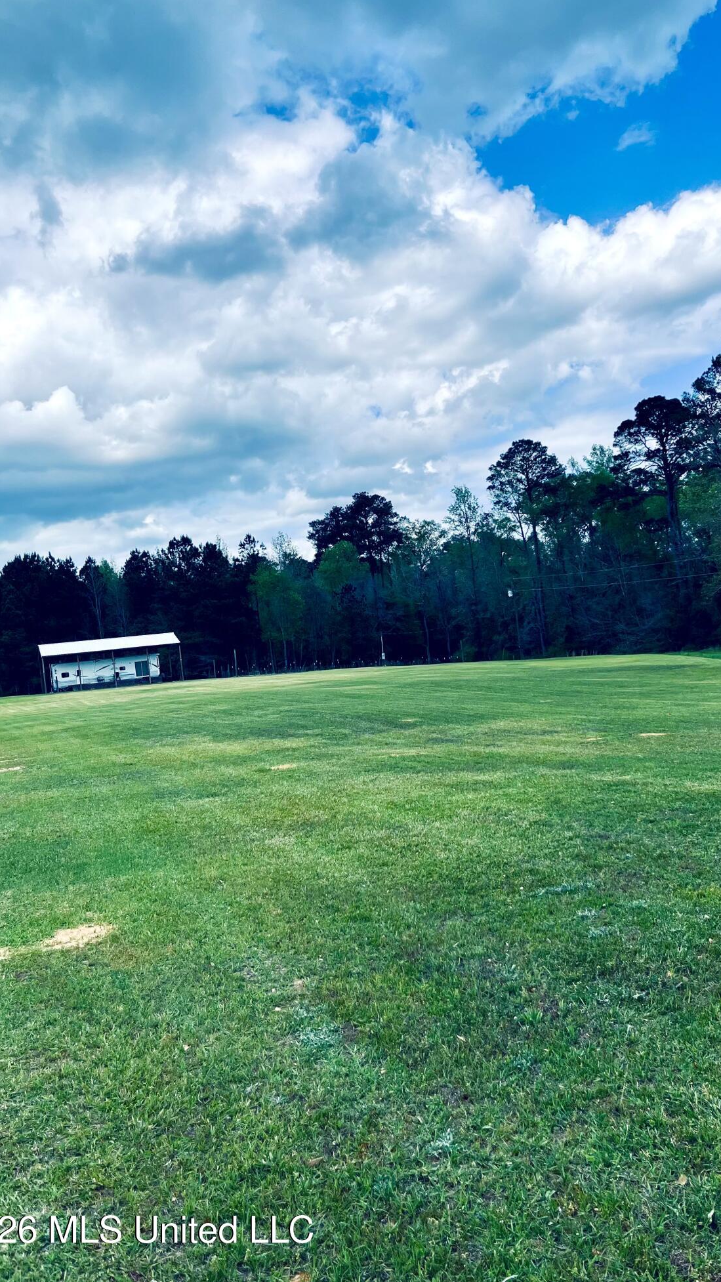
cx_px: 417
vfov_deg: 66.1
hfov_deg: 40.1
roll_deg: +6.7
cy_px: 634
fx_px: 986
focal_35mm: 29
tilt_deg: +1.2
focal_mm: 5.1
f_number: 1.6
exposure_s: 1/4016
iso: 50
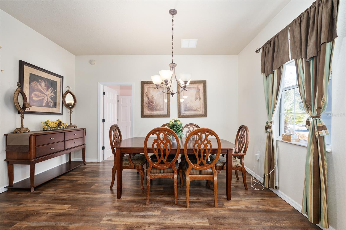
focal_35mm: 14
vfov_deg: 81.2
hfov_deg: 104.3
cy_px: 115
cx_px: 173
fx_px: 135
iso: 400
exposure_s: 1/6
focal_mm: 14
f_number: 7.1
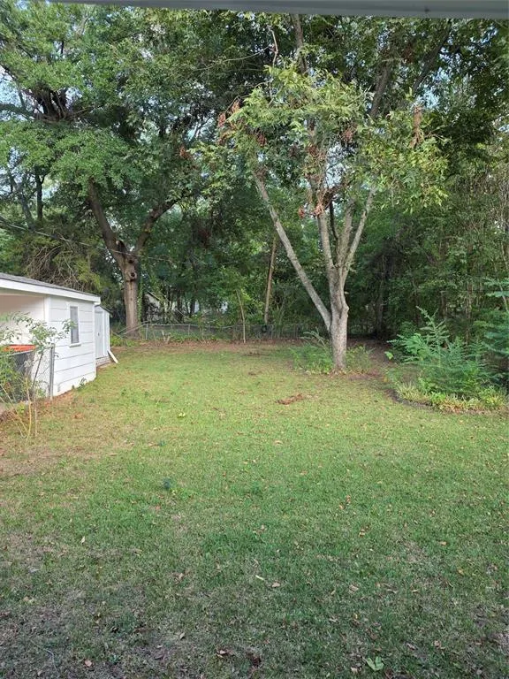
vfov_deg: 73.9
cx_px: 254
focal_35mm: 23
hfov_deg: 58.9
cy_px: 340
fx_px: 451
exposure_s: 1/180
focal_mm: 6.25
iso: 64
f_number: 1.7
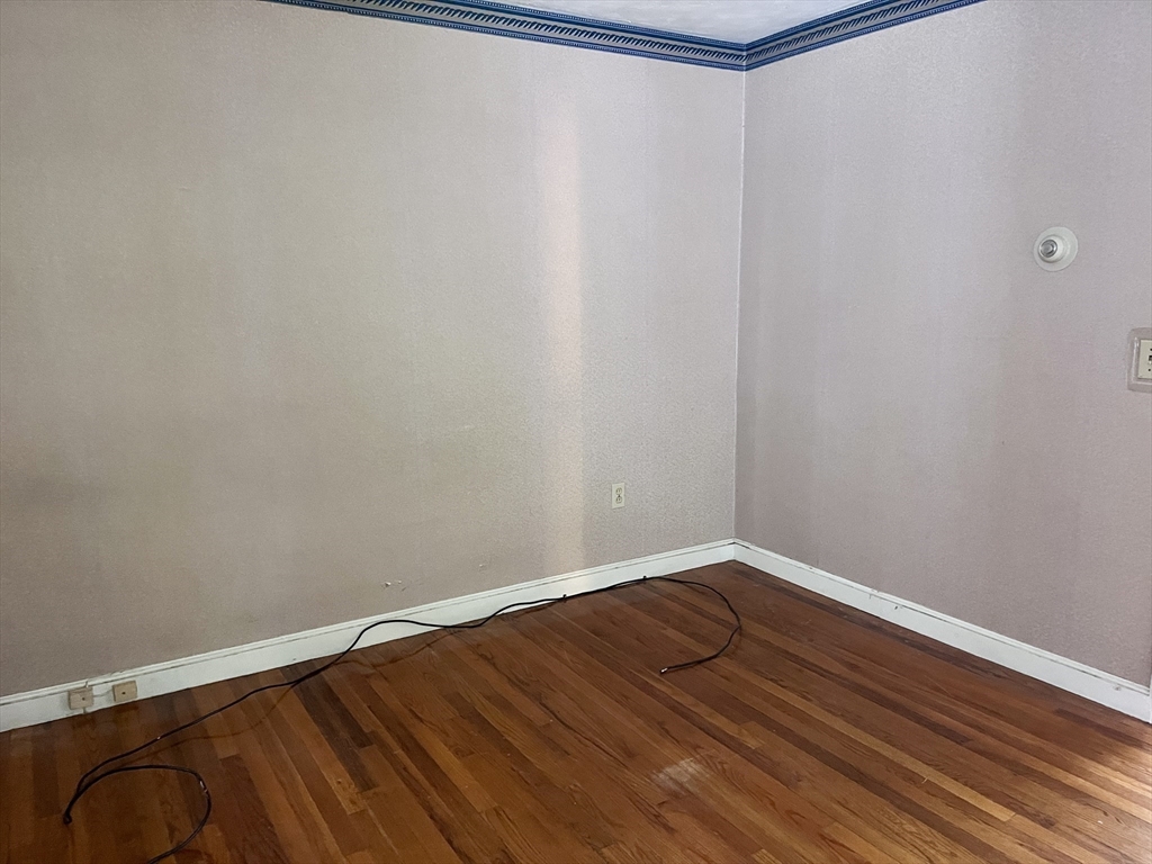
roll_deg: +1.5
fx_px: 865
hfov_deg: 67.3
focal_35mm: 26
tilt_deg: -10.7
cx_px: 576
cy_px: 432
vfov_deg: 53.1
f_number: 1.6
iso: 640
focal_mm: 5.1
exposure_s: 1/40
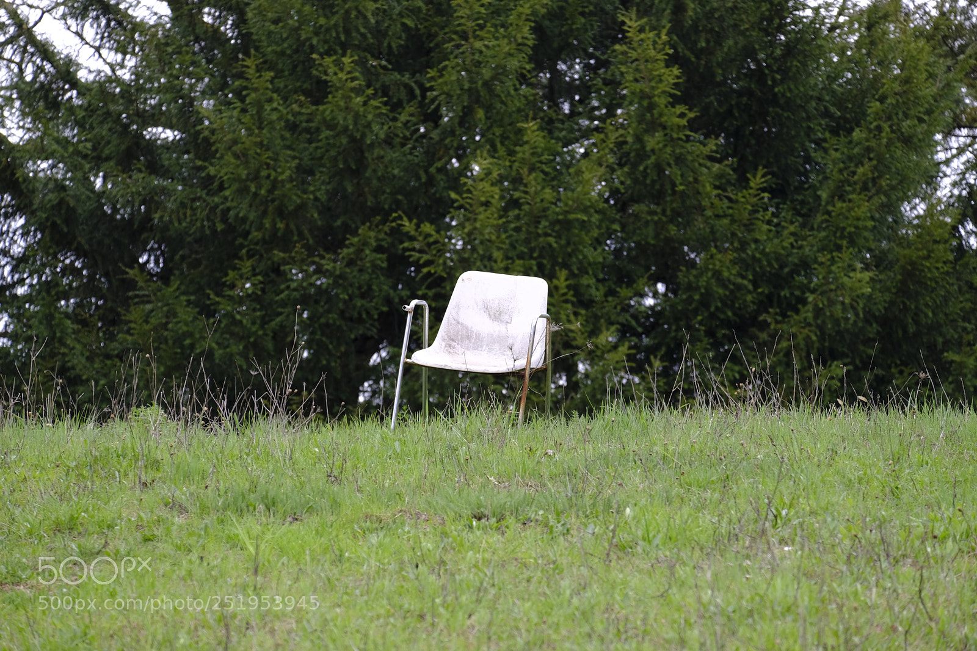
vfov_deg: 6.8
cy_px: 326
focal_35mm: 202
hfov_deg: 10.2
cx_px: 488
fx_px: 5481
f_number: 5.6
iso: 200
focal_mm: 134.5
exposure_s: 1/60
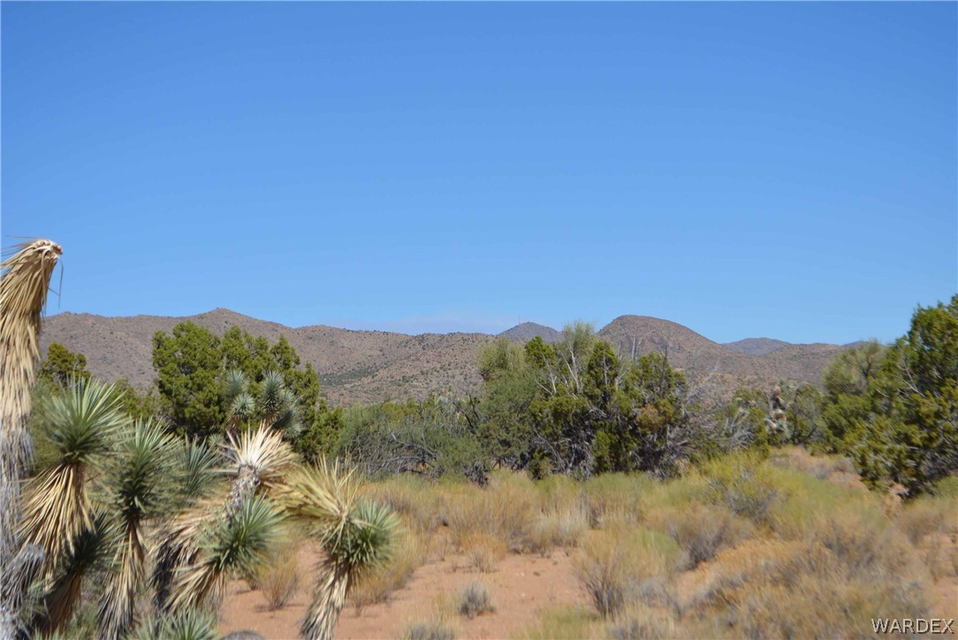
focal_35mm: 82
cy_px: 320
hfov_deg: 24.6
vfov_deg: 16.6
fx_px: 2196
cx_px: 479
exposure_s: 1/2000
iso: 400
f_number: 7.1
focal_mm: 55
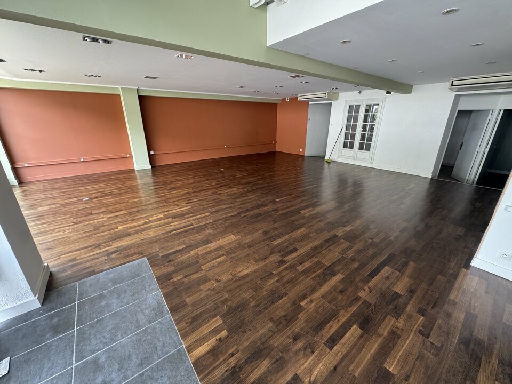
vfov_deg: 85.7
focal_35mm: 14
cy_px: 192
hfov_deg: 102.1
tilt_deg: -19.3
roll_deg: +0.8
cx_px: 256
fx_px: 207
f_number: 2.2
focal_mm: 2.22
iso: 200
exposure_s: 1/99
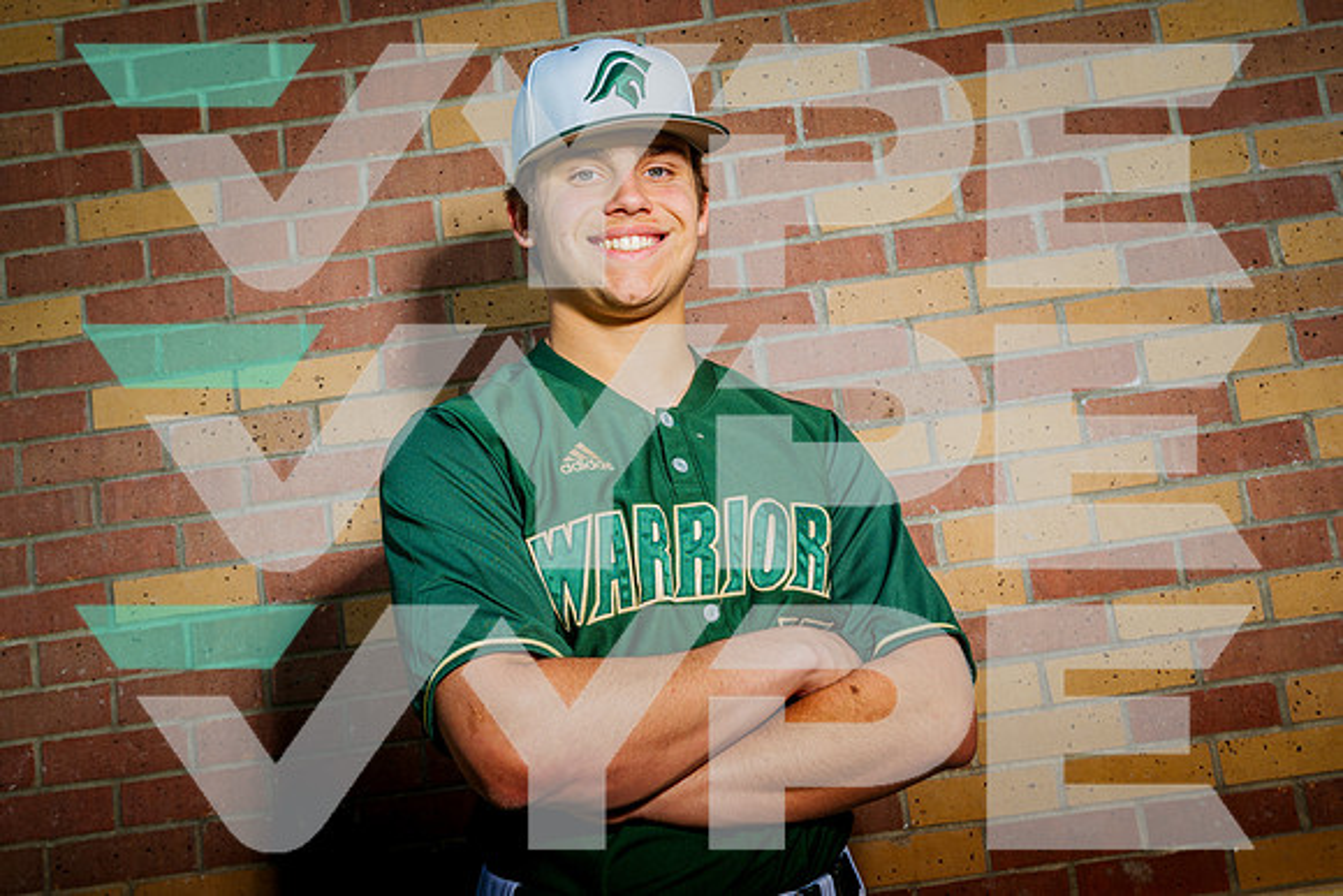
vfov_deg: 35.1
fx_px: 1418
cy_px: 448
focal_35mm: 38
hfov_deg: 50.7
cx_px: 672
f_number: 11
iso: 100
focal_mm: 38
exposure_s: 1/125
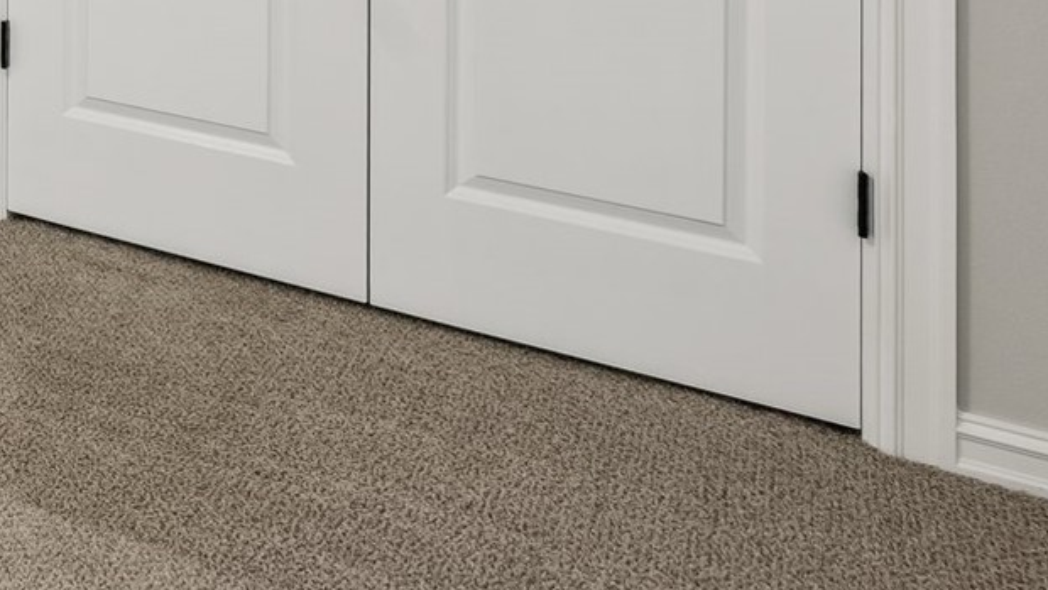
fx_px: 1529
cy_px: -400
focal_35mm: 55
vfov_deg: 18.3
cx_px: -553
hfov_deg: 26.4
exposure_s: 1/60
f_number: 8
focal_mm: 16
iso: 200
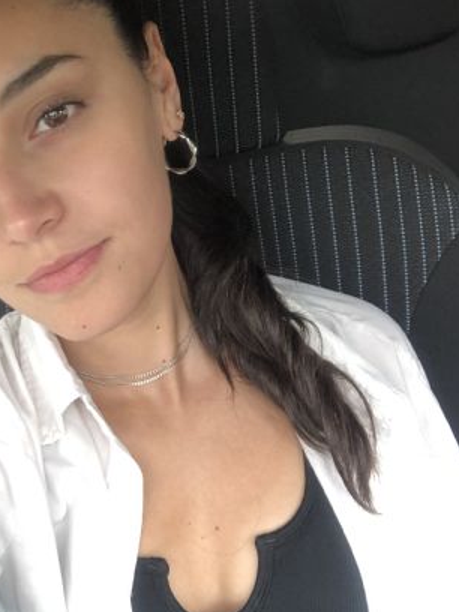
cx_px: 130
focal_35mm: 47
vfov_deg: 40.2
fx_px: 831
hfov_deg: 30.5
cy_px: 374
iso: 64
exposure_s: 1/120
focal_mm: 2.87
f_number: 2.2
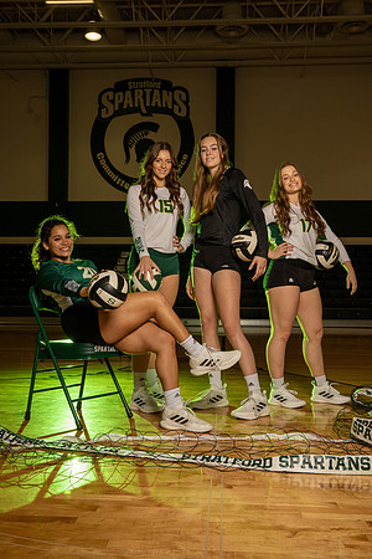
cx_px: 186
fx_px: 620
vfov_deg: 48.5
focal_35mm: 40
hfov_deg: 33.4
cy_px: 280
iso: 800
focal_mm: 40
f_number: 8
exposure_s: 1/250
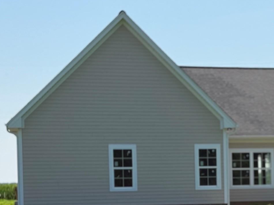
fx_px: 815
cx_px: 276
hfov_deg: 18.6
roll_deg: +1.5
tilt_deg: -1.6
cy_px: 198
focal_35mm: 103
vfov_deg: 14.2
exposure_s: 1/5208
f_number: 1.78
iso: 64
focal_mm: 6.76
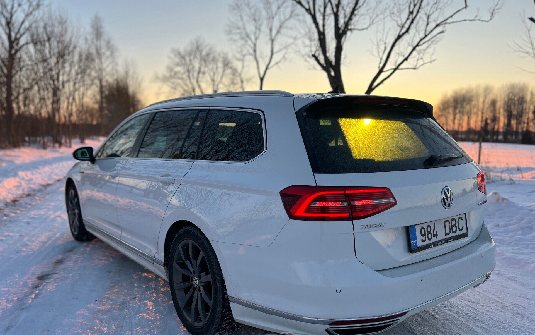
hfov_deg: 66.5
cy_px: 180
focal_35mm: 28
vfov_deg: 44.5
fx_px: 408
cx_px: 266
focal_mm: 5.7
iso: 50
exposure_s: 1/670
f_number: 1.5
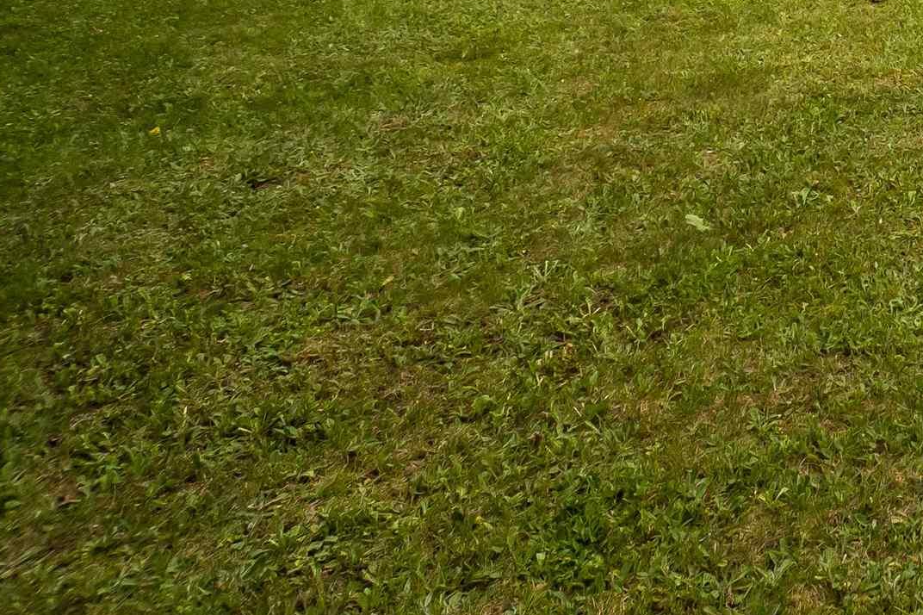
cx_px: 1302
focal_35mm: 43
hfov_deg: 30.8
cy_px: -262
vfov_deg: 25.1
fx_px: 1102
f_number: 5.6
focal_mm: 10
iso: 400
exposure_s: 1/2000
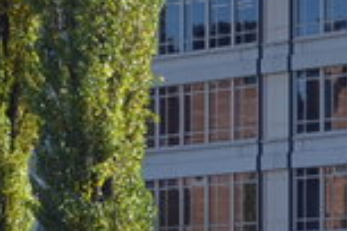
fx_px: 3296
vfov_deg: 4.0
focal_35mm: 342
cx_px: -667
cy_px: 289
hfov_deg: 5.7
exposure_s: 1/200
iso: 100
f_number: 7.1
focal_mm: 34
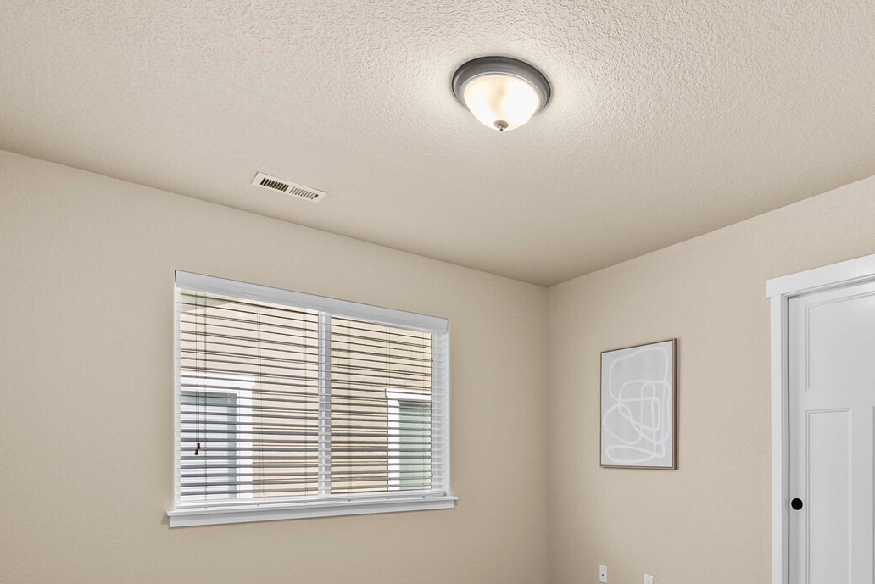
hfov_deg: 73.8
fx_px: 559
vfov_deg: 52.2
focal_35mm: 23
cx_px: 580
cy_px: 453
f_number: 7.1
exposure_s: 1/15
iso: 1000
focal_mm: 14
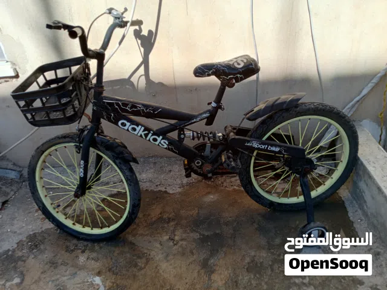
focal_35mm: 26
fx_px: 291
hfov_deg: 67.3
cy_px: 145
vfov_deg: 53.1
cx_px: 194
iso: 102
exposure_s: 1/684
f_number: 1.85
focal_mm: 3.64
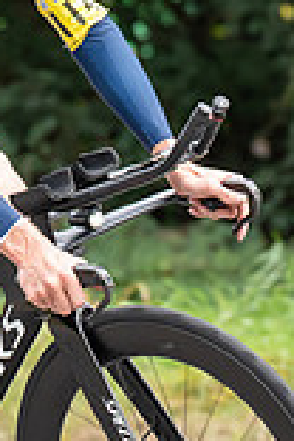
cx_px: -2
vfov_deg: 3.1
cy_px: 12
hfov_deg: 2.1
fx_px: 8097
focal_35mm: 661
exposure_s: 1/1000
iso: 1000
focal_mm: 127
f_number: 4
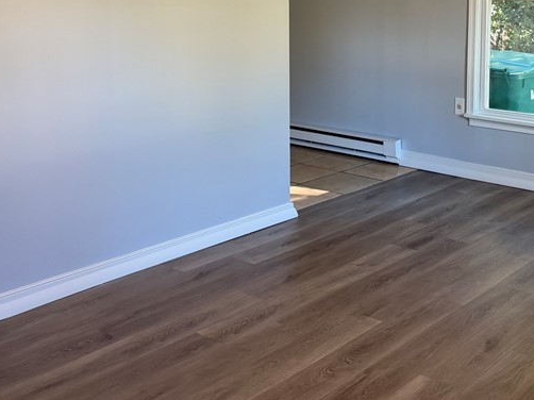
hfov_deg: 37.3
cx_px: 438
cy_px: 79
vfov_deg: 29.0
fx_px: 756
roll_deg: +0.1
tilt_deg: -7.1
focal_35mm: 49
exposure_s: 1/60
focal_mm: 6.76
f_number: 1.78
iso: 160
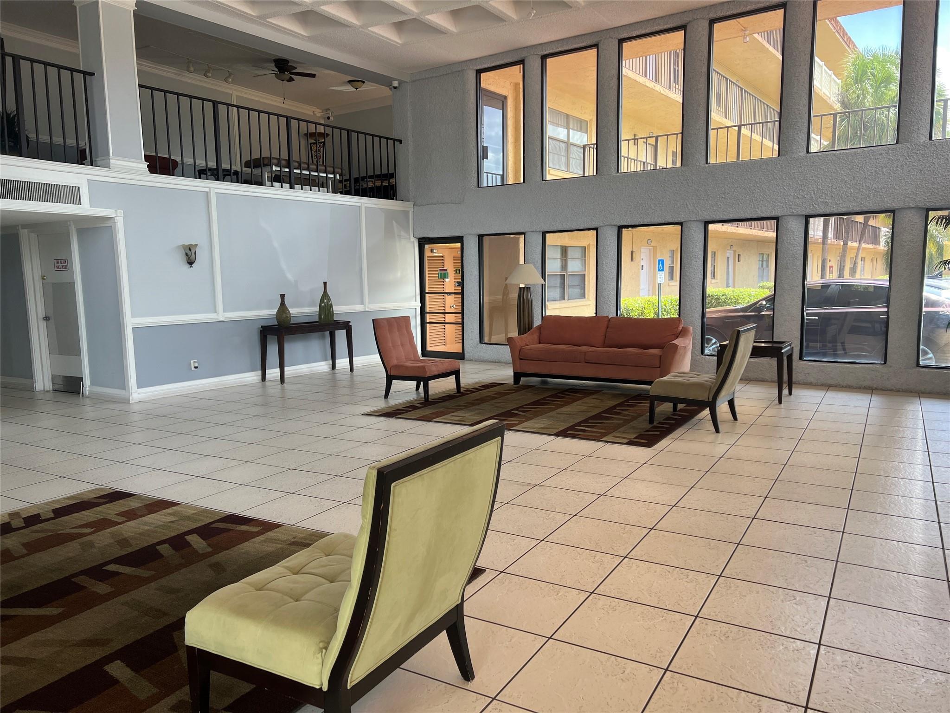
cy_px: 356
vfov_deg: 53.1
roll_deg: +1.3
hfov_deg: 67.3
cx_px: 475
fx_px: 714
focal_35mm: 26
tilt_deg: -6.9
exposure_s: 1/214
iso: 40
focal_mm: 5.7
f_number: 1.5
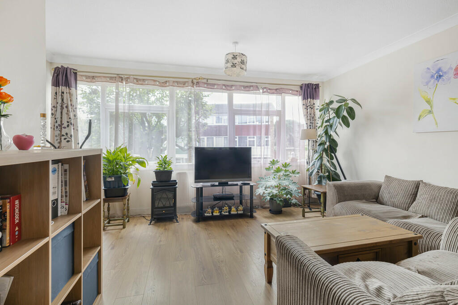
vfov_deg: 70.5
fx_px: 216
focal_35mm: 17
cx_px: 229
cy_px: 152
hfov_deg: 93.3
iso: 200
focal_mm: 17
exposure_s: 1/2.5
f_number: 8
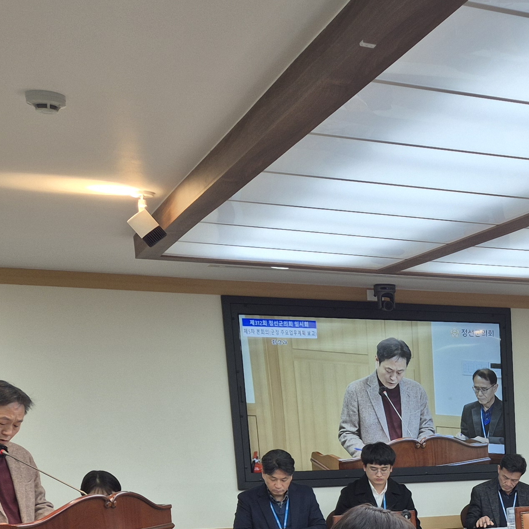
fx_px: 1107
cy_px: 590
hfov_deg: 24.0
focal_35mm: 64
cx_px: 666
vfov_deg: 24.9
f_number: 1.8
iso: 32
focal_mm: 5.4
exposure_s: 1/120
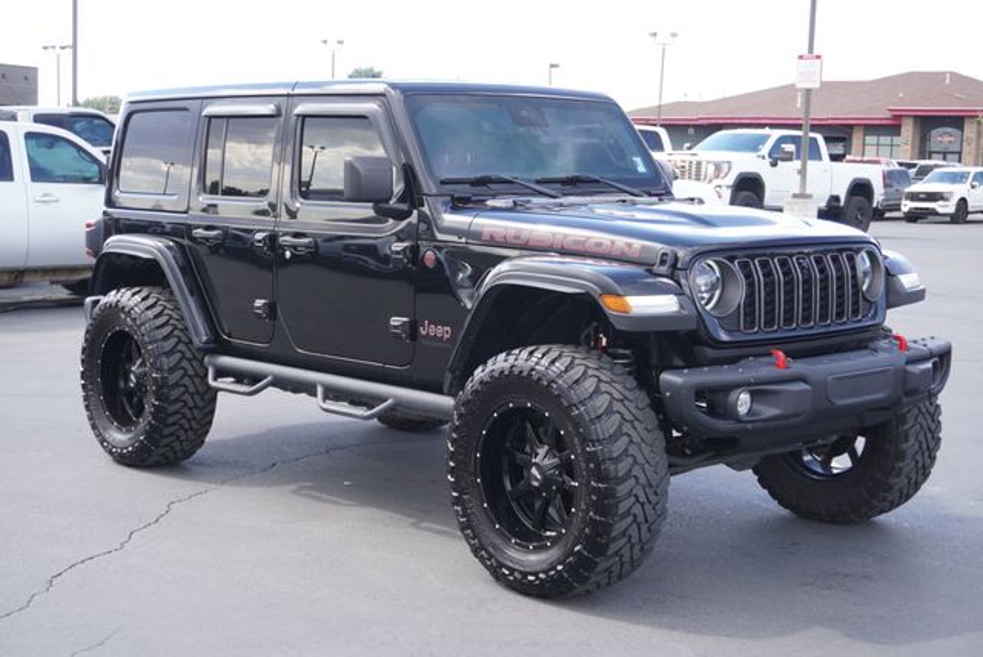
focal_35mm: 54
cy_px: 328
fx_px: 1476
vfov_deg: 25.1
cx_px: 492
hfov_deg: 36.8
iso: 100
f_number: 5.6
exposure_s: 1/60
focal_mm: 36
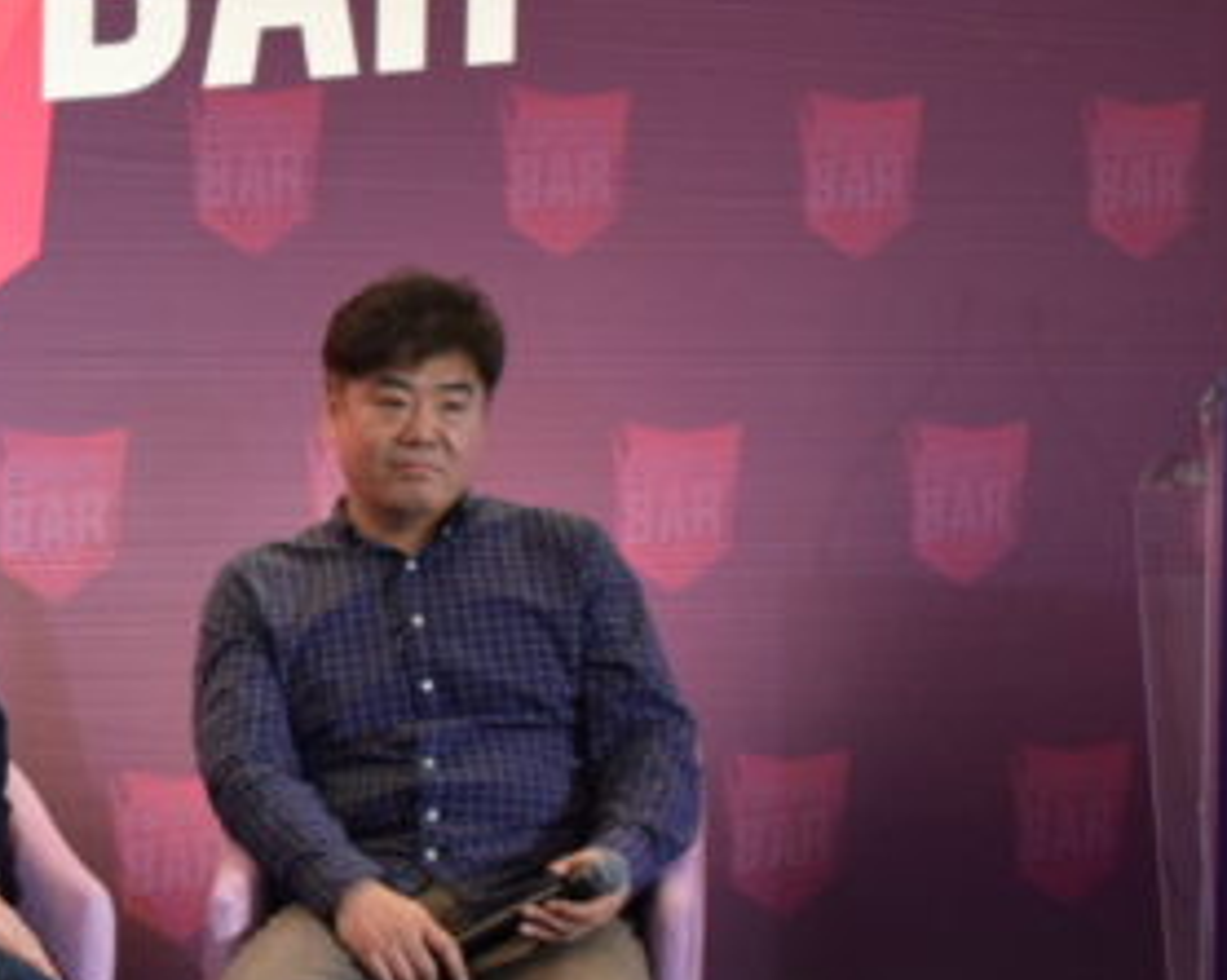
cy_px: 402
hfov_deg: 12.6
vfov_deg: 10.4
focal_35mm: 148
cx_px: -344
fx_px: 5371
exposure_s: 1/60
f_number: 4.8
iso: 2200
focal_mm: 38
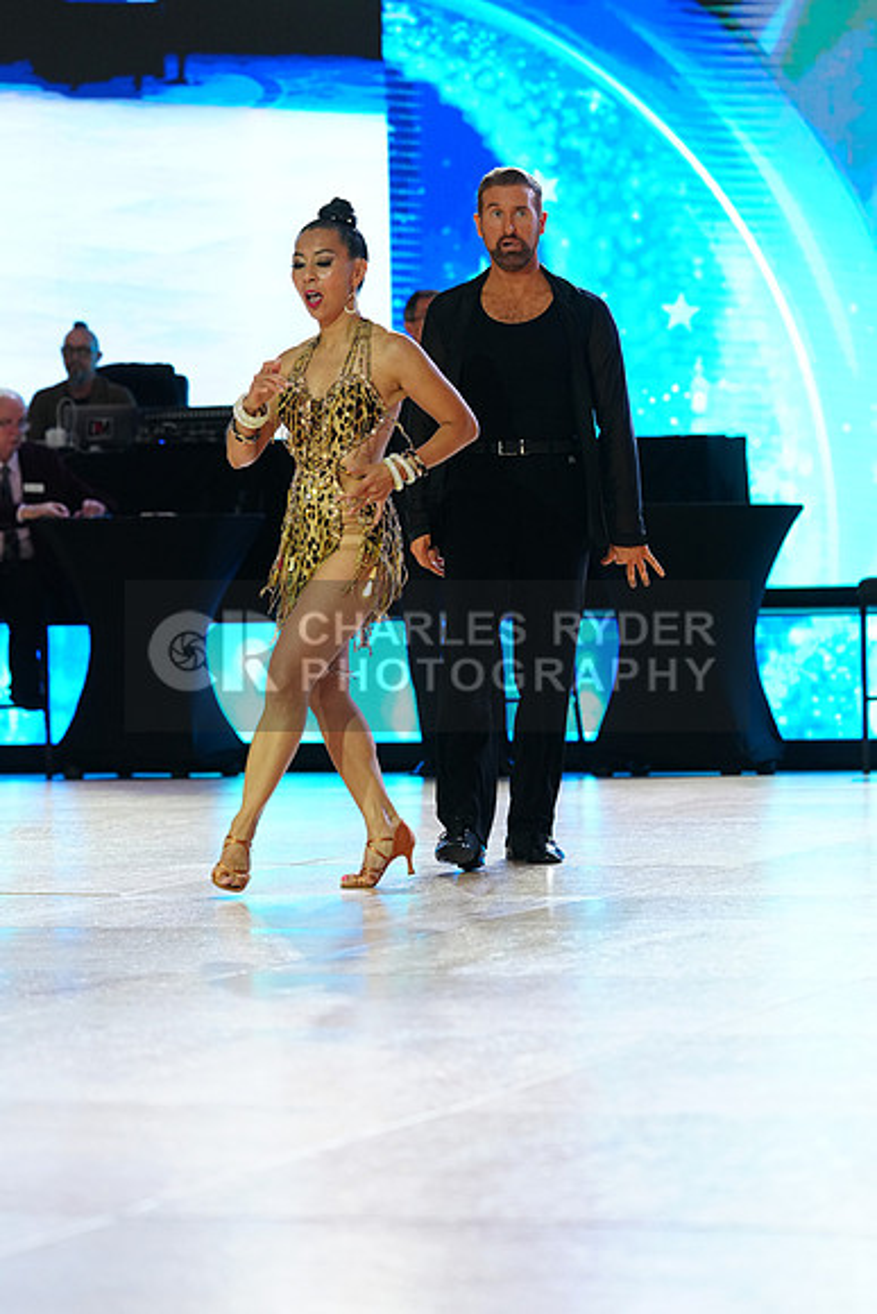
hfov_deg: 10.2
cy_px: 657
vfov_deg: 15.2
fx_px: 4930
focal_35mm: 135
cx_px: 438
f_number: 4
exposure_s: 1/320
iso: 2500
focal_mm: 135
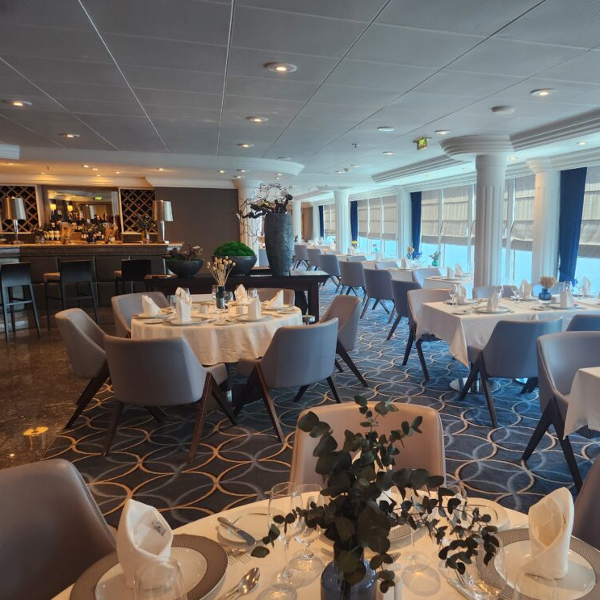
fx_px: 549
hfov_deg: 55.8
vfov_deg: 57.3
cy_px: 308
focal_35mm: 28
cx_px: 410
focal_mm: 5.4
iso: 125
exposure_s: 1/120
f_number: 1.8
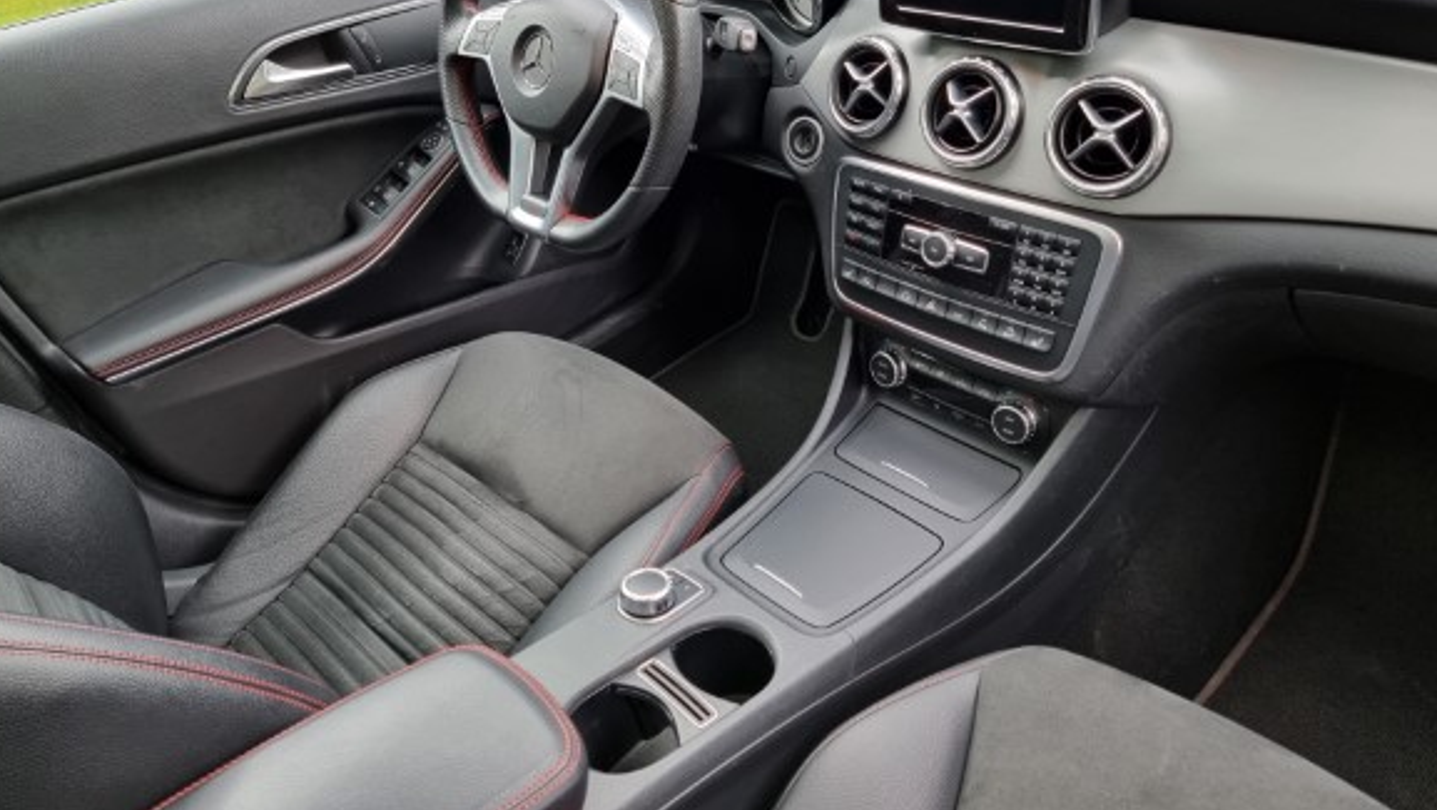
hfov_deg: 66.0
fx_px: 1105
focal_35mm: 29
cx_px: 682
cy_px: 232
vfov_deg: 39.4
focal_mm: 6.7
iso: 125
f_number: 1.8
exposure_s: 1/120
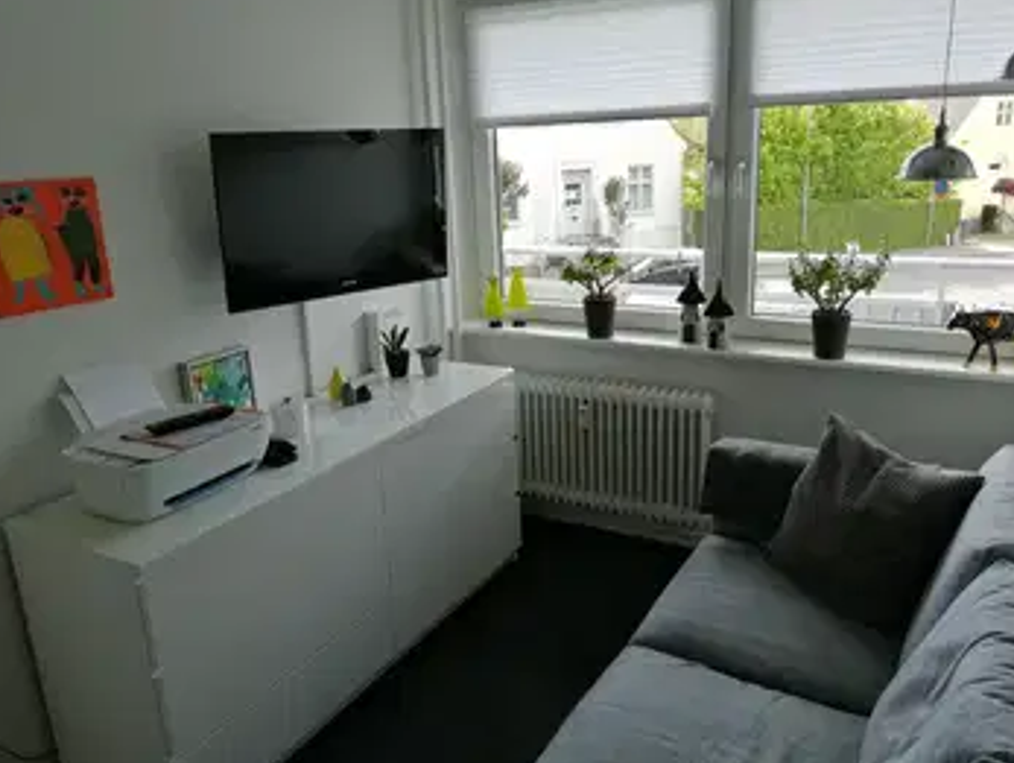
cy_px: 386
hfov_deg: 61.6
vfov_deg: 48.3
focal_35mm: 29
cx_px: 522
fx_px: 850
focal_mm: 3.95
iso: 50
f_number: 1.8
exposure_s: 1/129
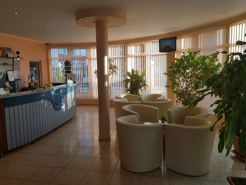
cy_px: 92
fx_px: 185
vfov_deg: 53.1
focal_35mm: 26
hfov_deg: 67.3
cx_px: 123
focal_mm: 4.2
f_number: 1.7
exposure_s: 1/315
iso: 40
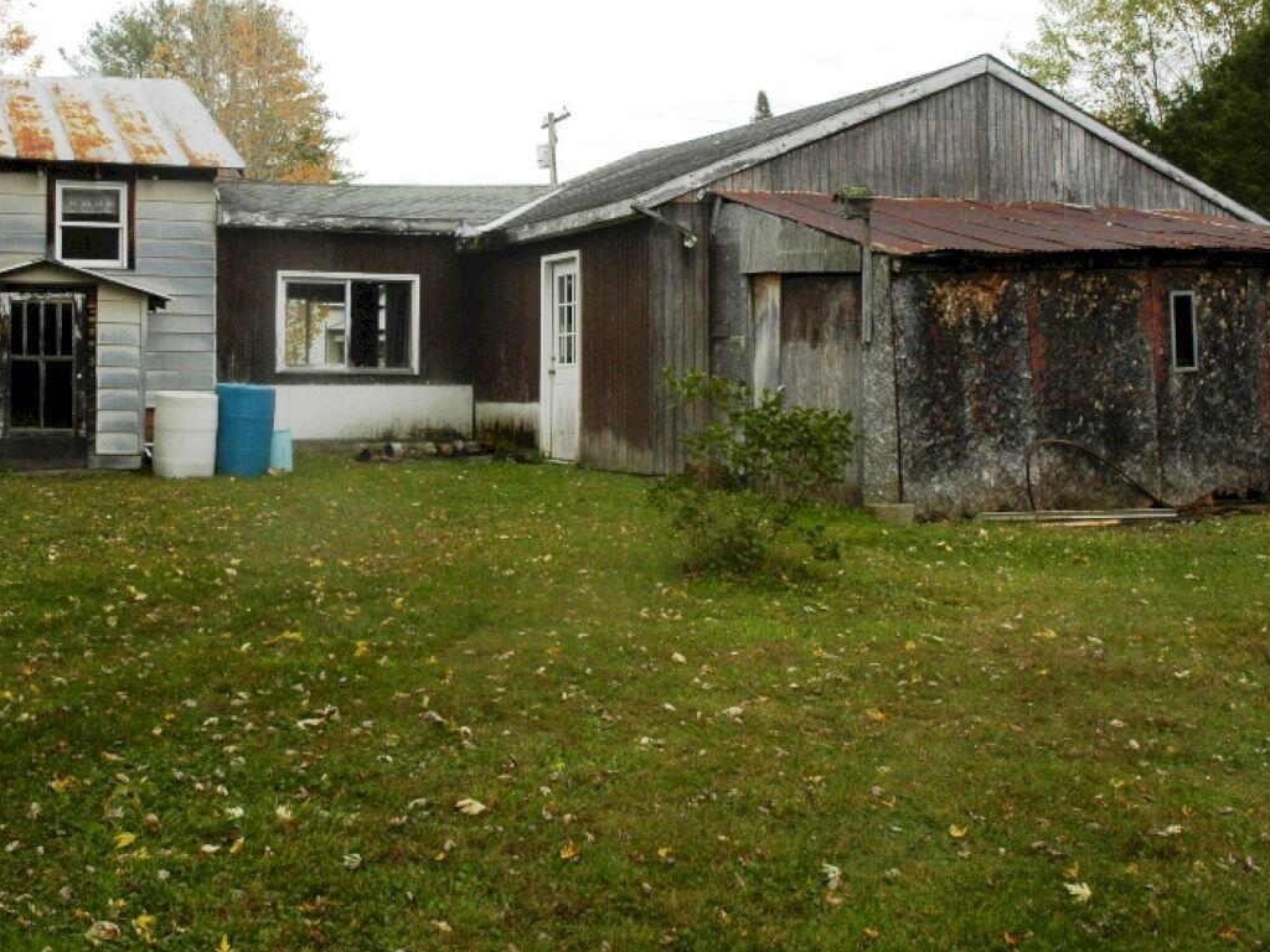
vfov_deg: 37.4
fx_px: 1394
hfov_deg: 48.6
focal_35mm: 38
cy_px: 342
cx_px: 486
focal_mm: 18
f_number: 10
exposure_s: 1/100
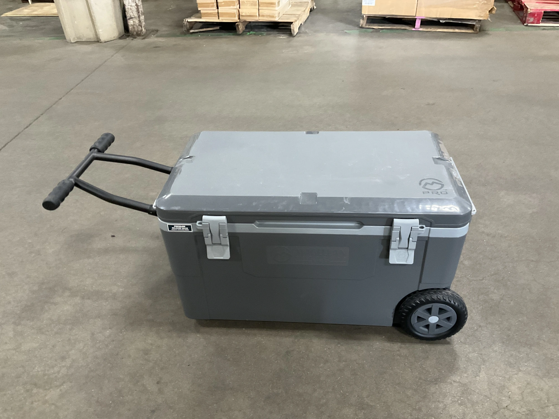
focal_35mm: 29
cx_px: 280
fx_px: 468
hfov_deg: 61.7
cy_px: 210
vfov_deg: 48.2
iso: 250
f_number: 1.8
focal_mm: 3
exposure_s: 1/40
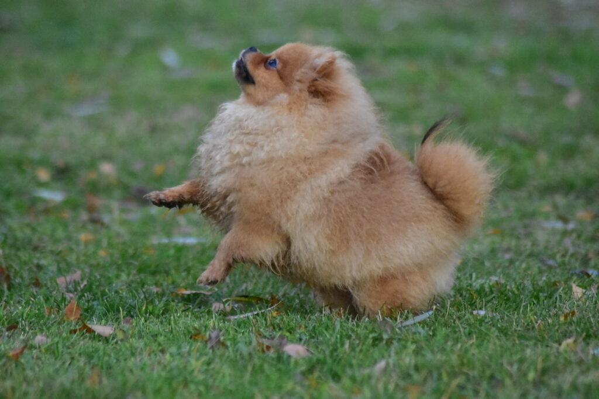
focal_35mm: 330
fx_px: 5491
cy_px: 200
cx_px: 300
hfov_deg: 6.2
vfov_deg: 4.2
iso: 3200
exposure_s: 1/6400
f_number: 5
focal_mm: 220
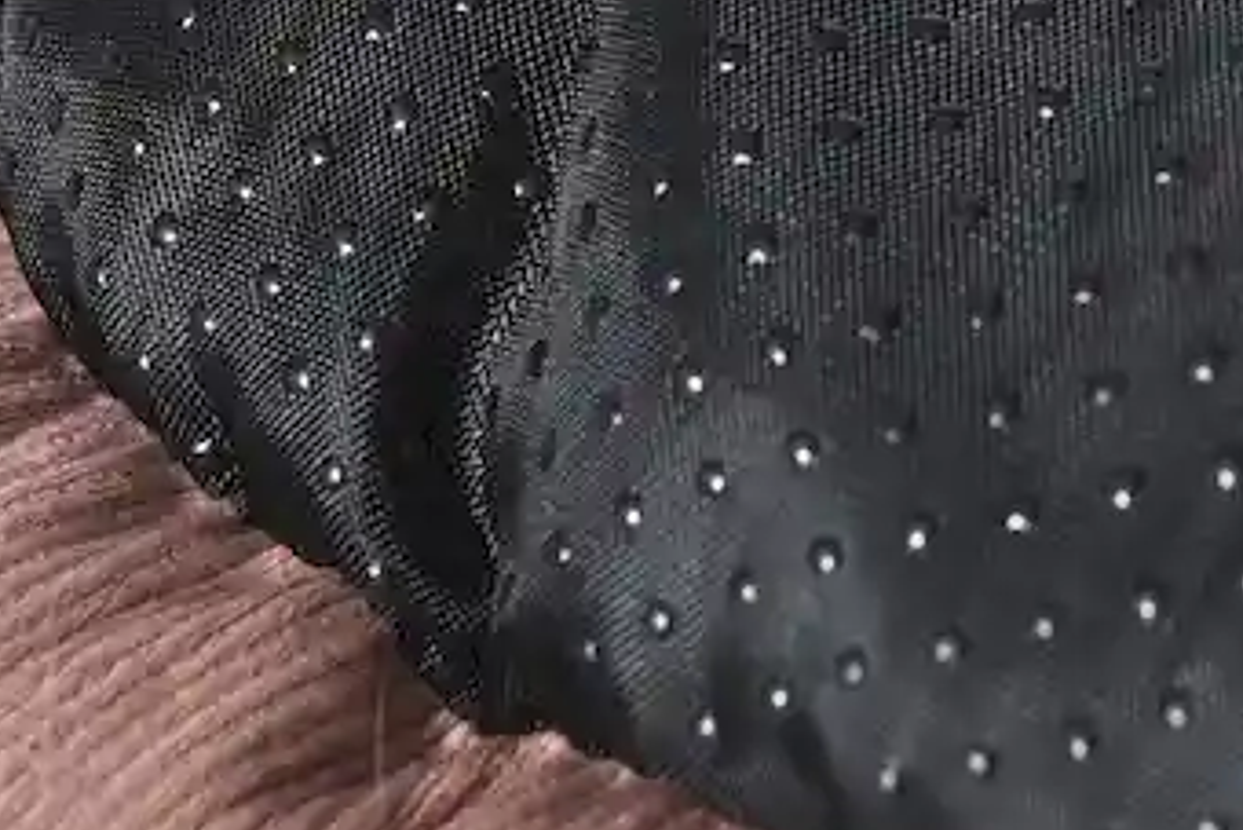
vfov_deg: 6.6
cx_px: 951
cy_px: -121
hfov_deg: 10.0
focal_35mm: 206
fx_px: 7115
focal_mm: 70
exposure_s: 1/125
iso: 320
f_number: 9
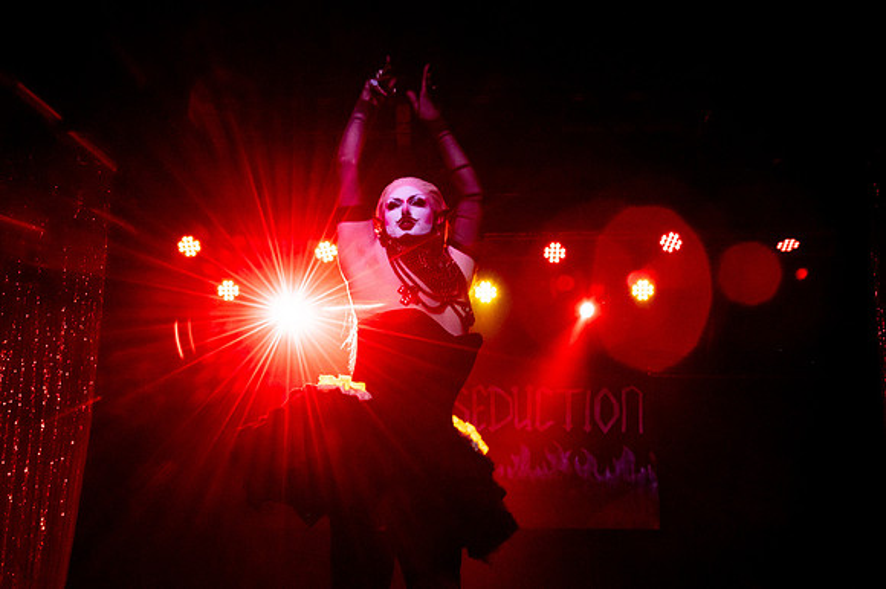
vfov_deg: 26.4
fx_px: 1255
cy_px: 298
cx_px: 439
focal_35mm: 51
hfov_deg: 38.9
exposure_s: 1/80
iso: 6400
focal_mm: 44
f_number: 11
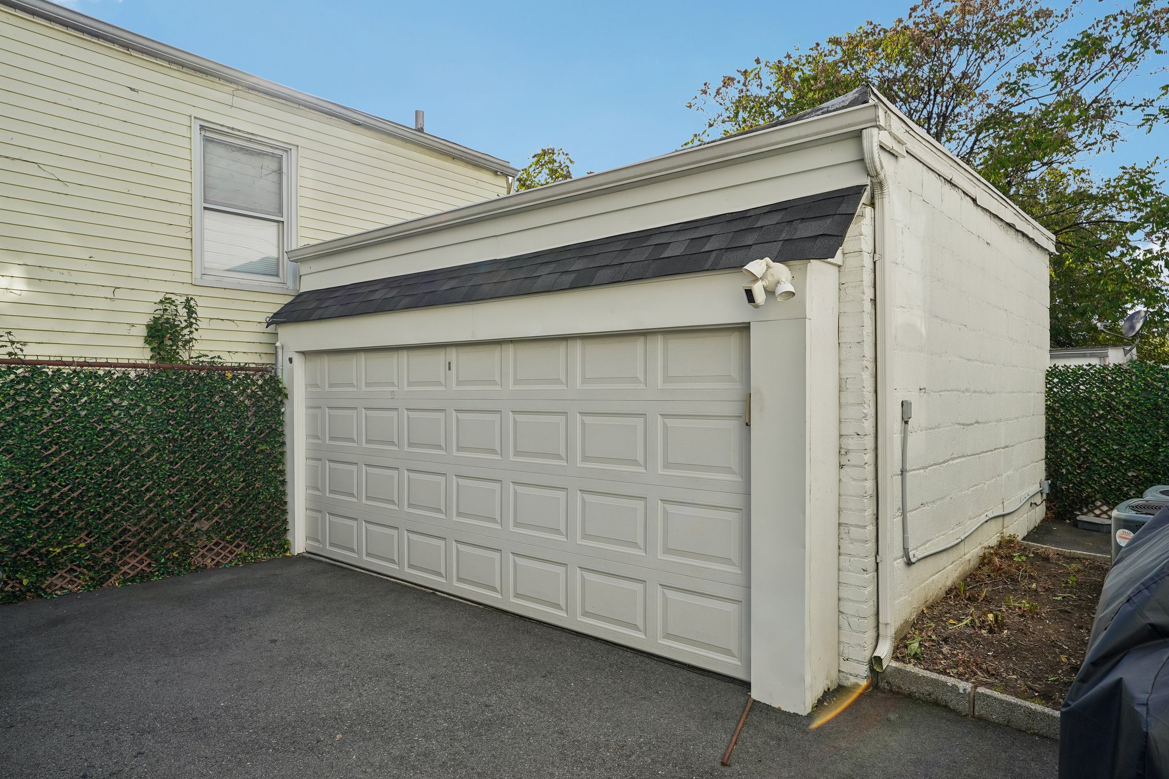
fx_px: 682
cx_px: 584
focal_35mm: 21
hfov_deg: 81.2
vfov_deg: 59.5
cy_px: 390
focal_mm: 21
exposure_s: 1/200
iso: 125
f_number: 9
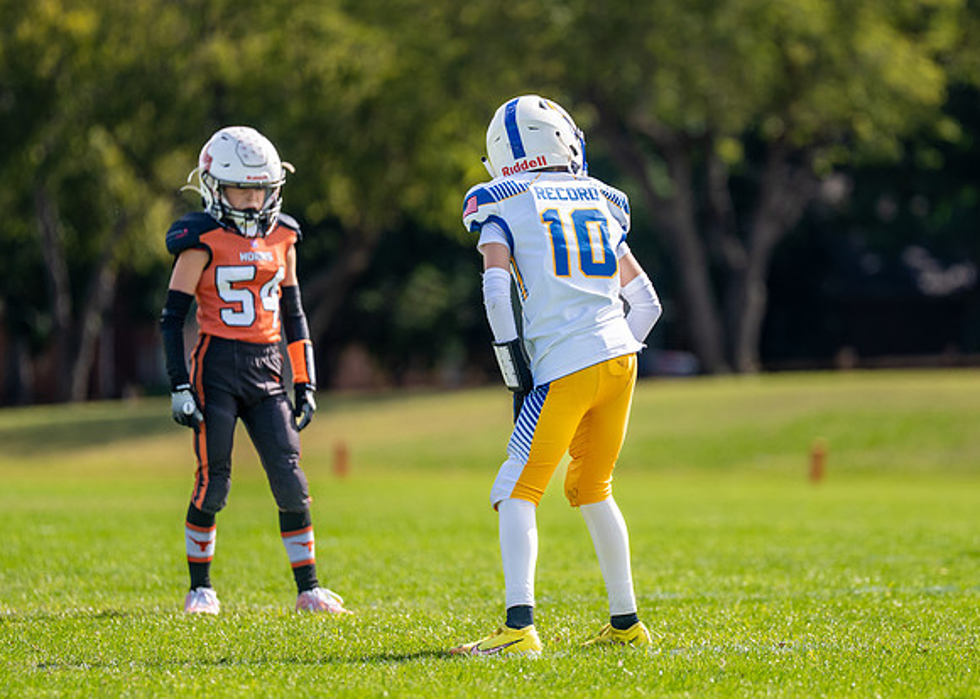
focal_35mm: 311
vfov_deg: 4.6
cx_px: 609
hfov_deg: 6.5
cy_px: 297
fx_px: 8665
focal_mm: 200
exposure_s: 1/2500
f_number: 2.8
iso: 125
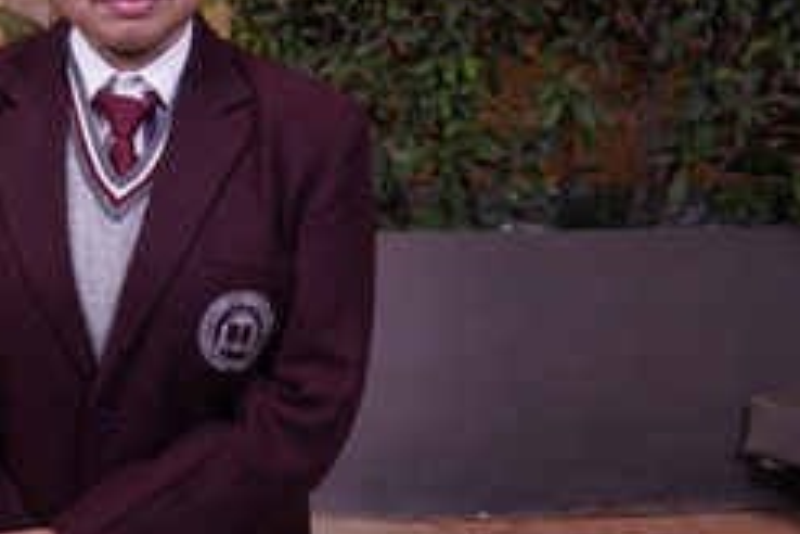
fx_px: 1822
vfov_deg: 16.6
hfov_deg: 24.3
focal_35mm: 82
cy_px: 138
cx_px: 127
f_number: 5
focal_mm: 30
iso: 500
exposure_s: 1/125
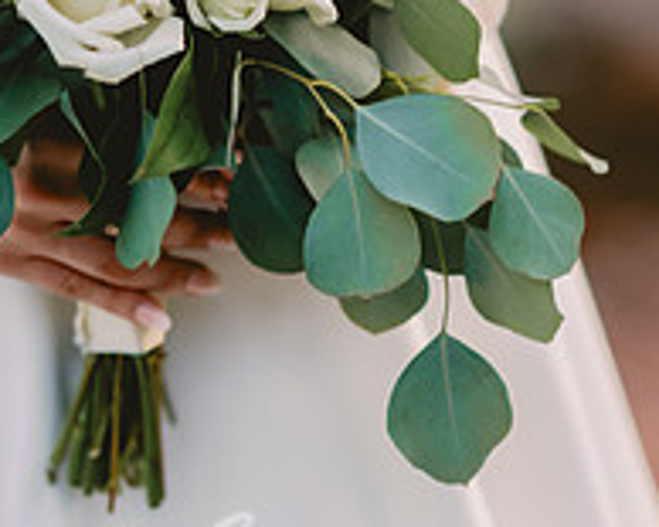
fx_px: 3606
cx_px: 153
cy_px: -14
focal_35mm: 185
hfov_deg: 10.4
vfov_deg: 8.3
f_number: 2
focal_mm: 85
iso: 1250
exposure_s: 1/250
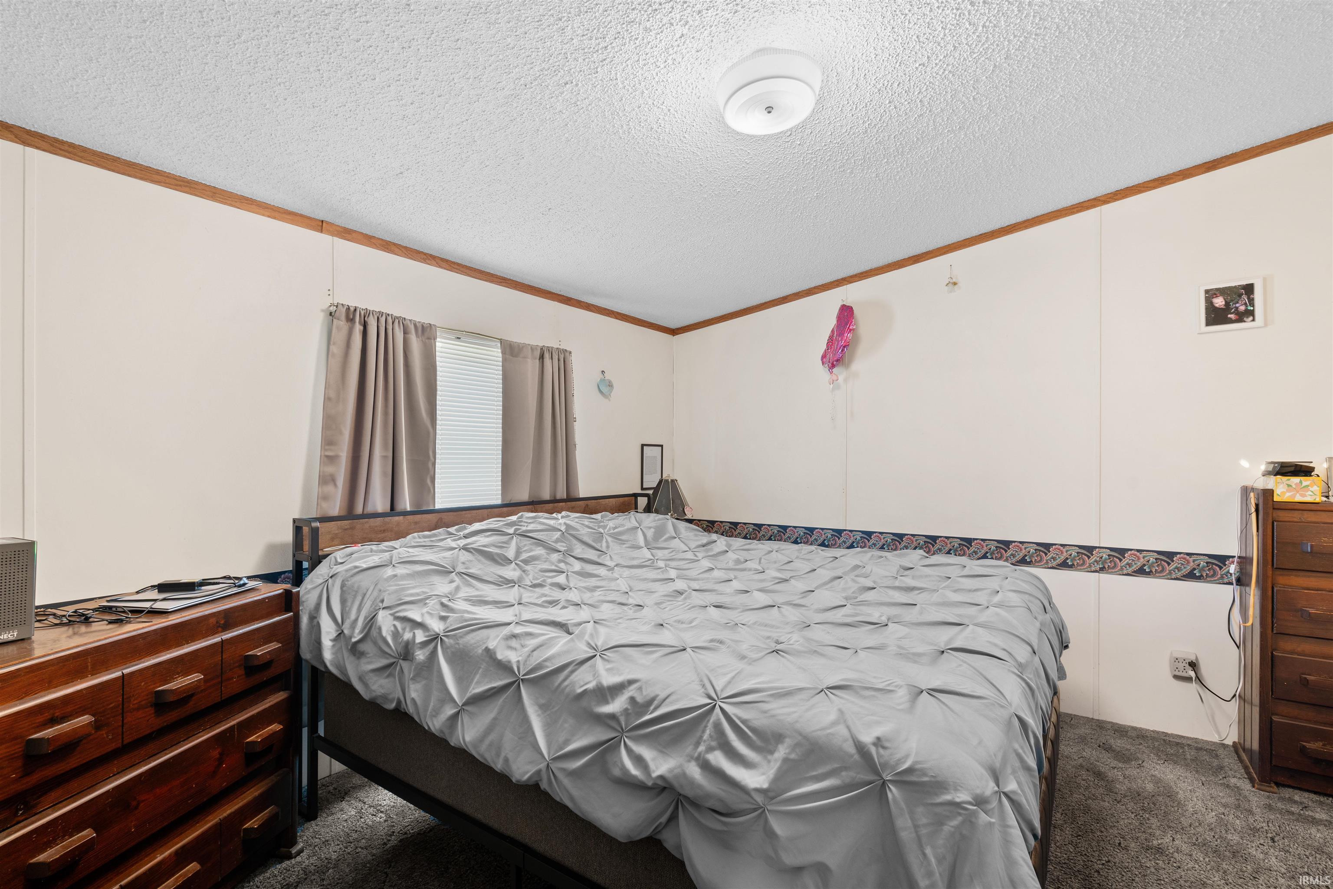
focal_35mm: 16
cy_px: 444
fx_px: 592
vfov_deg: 73.7
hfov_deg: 96.7
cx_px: 666
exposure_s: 3
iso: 200
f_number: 8
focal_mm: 16
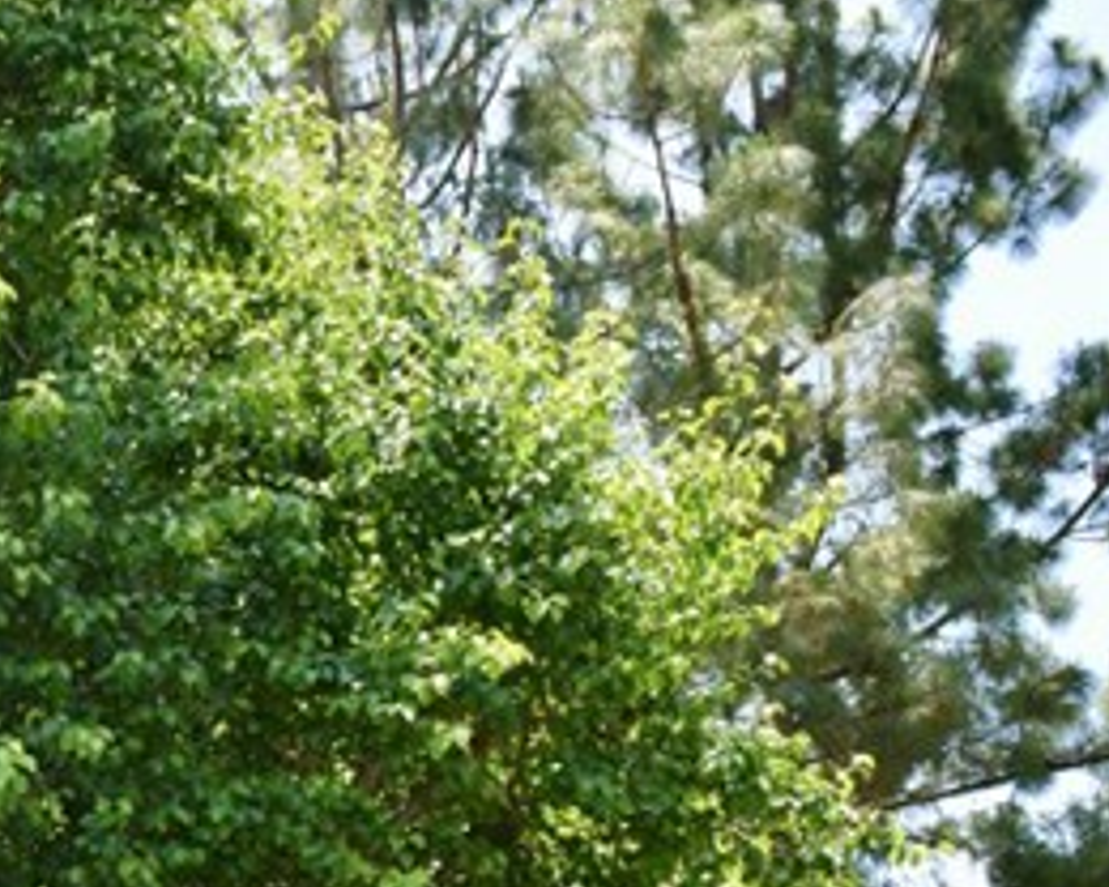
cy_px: 1290
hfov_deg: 17.4
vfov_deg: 14.5
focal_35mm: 100
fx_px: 3282
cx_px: -520
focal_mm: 18
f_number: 7.1
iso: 100
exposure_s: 1/200
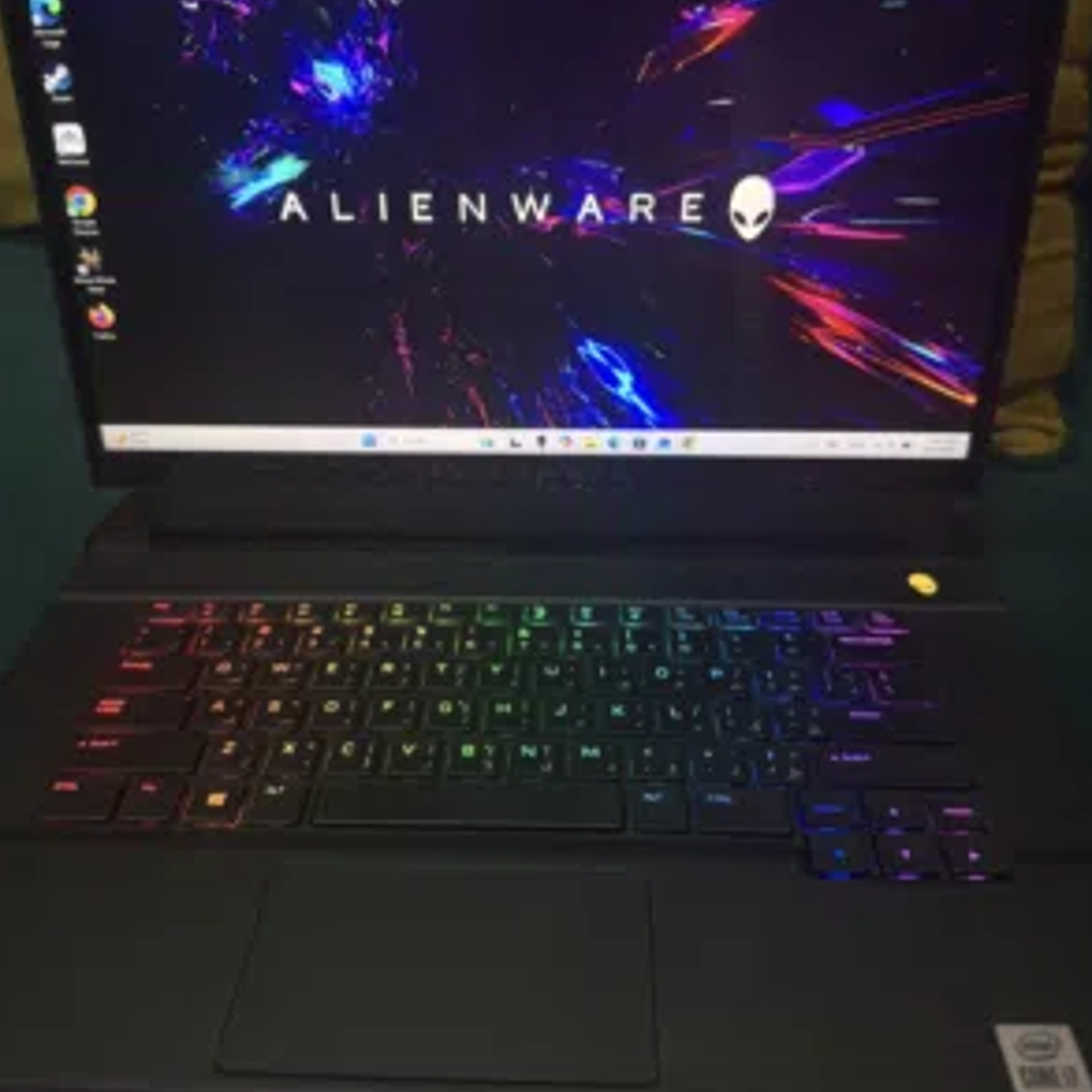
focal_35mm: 29
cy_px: 492
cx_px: 544
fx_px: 1035
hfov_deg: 55.6
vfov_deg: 55.5
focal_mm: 6.76
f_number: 1.78
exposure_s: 1/50
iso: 250
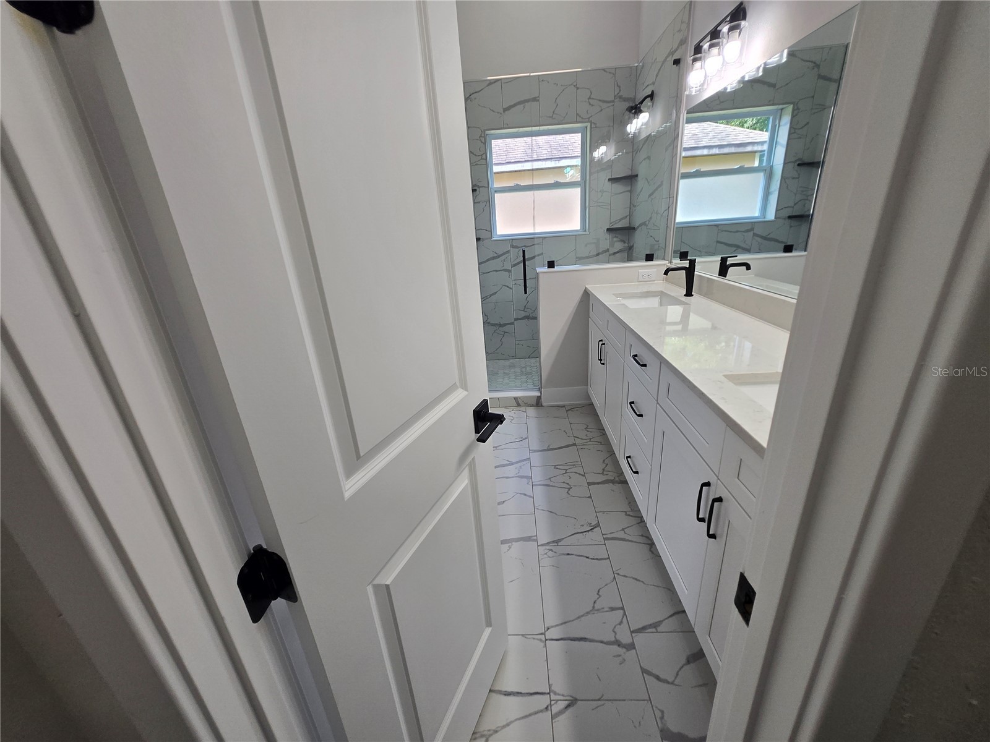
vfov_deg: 89.9
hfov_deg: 106.2
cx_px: 495
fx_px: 372
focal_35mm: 13
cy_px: 371
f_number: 2.2
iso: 50
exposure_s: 1/60
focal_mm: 1.7
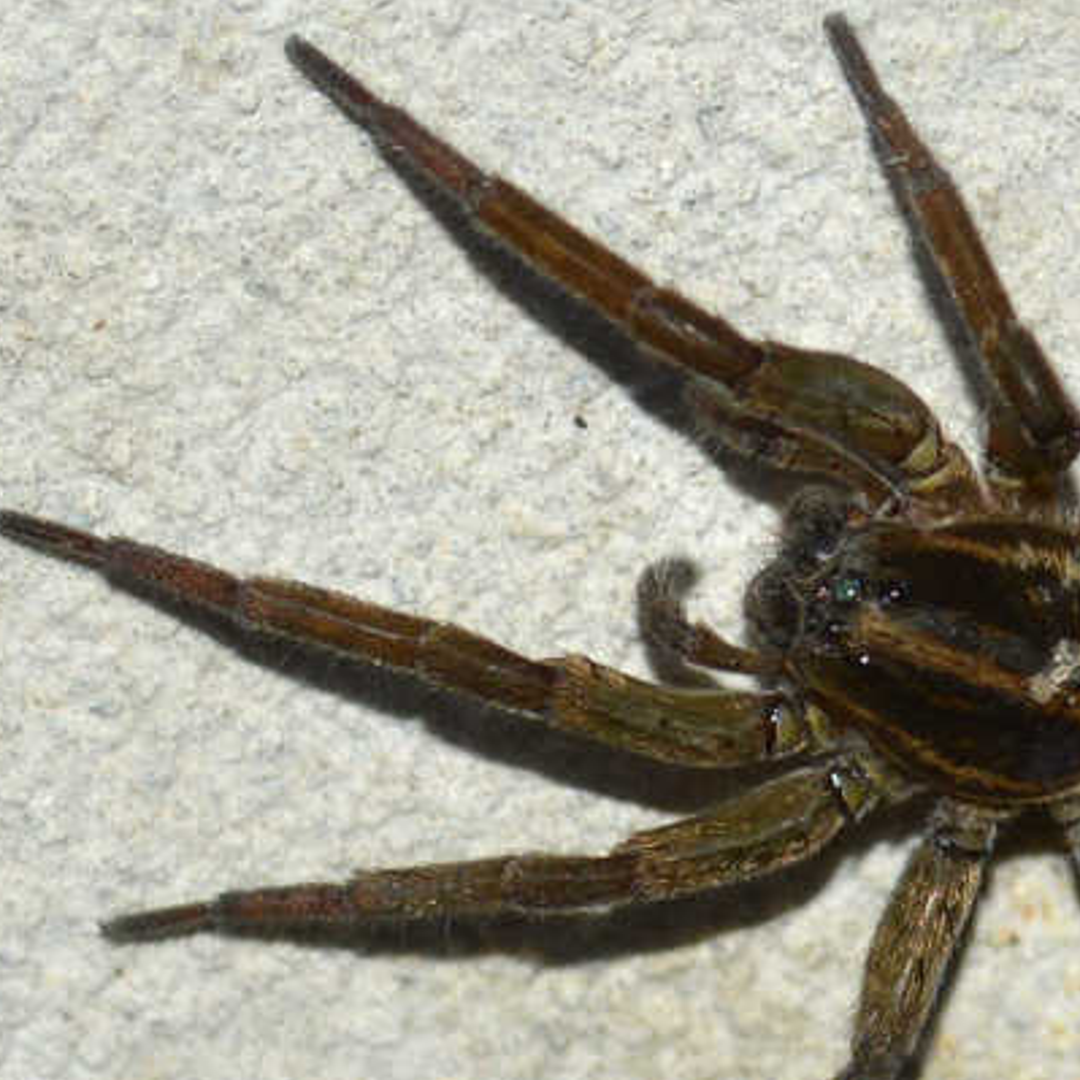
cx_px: 1042
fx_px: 10837
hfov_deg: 5.7
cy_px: 688
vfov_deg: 5.7
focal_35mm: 307
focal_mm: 100
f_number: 14
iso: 100
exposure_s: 1/200
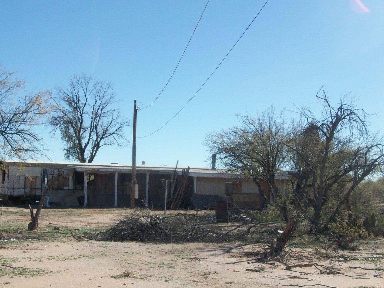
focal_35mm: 49
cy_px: 129
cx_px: 183
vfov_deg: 29.7
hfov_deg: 38.9
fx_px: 544
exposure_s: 1/343
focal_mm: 5.7
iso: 64
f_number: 5.5
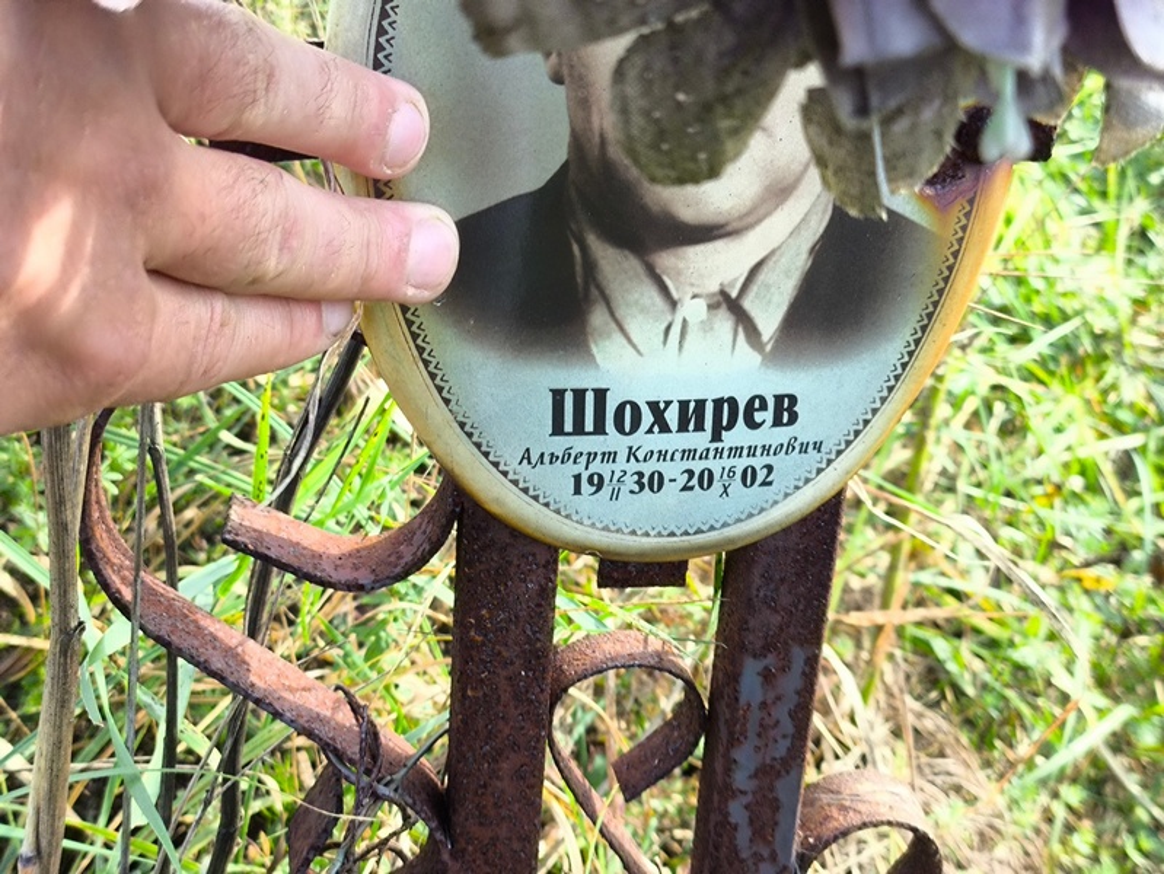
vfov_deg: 29.1
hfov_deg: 38.2
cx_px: 582
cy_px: 437
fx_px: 1682
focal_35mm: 50
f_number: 1.7
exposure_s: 1/120
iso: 64
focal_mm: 4.71
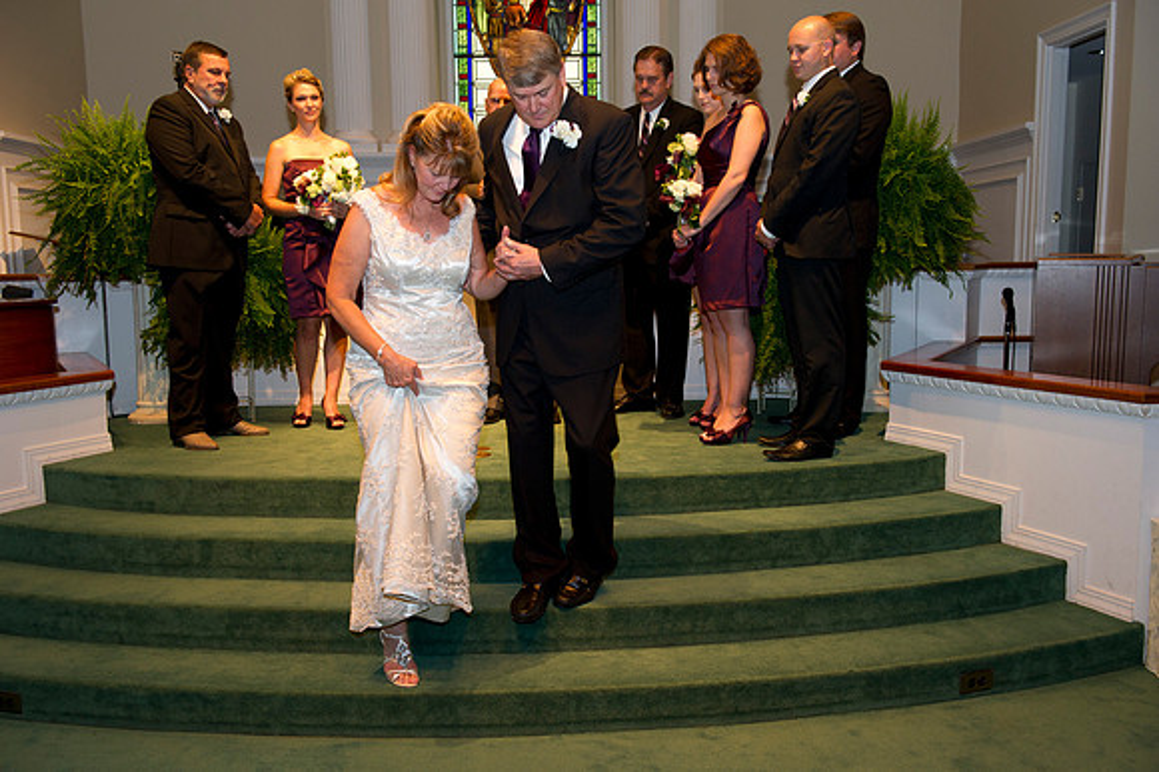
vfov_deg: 38.8
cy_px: 386
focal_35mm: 34
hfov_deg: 55.8
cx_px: 580
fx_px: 1094
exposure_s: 1/60
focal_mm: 34
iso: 1600
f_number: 4
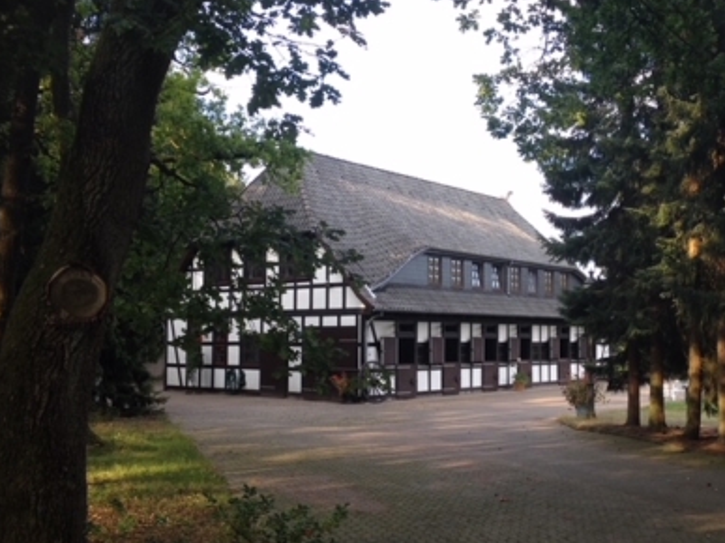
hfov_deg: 43.8
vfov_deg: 33.6
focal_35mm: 43
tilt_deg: +1.5
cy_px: 283
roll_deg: -0.7
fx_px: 900
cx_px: 406
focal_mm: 4.28
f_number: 2.4
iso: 50
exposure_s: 1/144
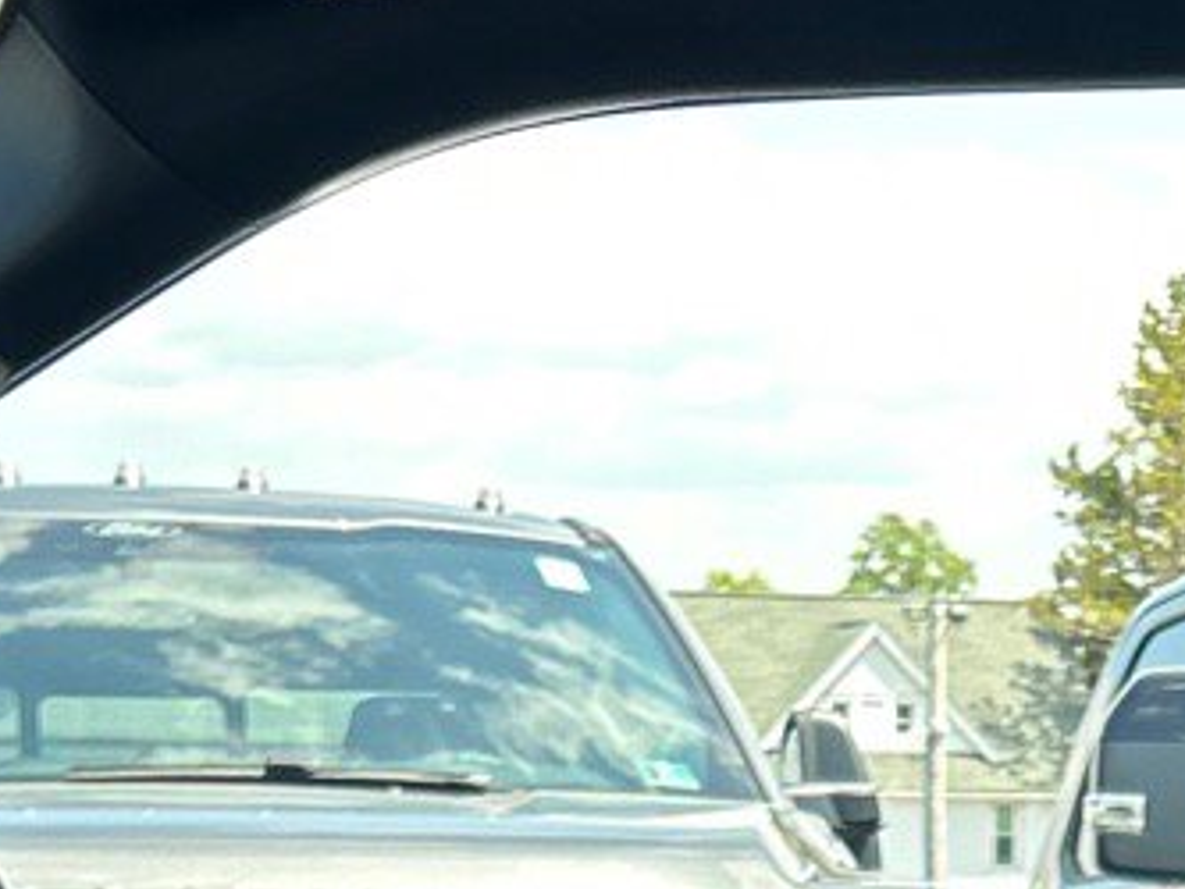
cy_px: 1774
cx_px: 1139
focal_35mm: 125
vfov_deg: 10.8
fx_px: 4281
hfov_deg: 15.5
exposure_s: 1/350
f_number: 1.5
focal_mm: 5.7
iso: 50
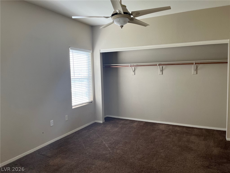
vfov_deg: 53.1
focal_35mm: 26
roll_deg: +1.4
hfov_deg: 67.3
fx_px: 173
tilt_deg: -5.2
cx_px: 115
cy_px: 86
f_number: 1.6
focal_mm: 5.1
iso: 80
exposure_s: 1/121
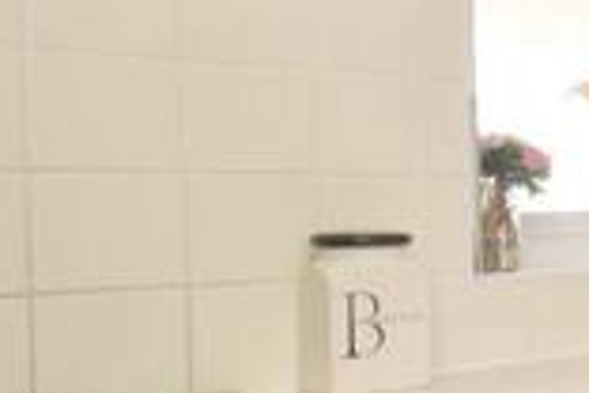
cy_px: 217
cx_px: 1155
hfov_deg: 19.5
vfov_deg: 21.6
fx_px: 1031
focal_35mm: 63
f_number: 10
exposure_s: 1/8
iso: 500
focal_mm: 10
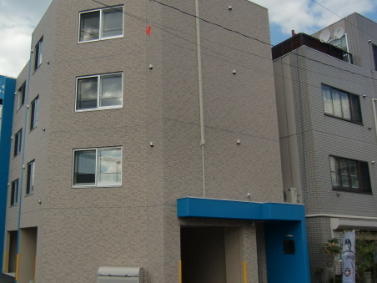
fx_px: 370
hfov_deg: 52.9
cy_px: 156
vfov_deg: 41.7
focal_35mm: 34
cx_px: 125
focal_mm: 4.3
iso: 64
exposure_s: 1/800
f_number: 3.2
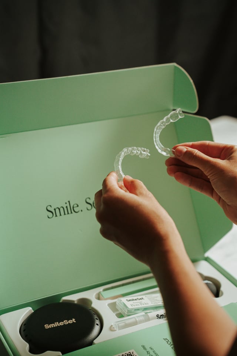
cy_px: 178
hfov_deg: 18.2
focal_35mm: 75
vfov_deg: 27.0
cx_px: 118
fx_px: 741
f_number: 4
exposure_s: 1/250
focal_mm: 75
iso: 800
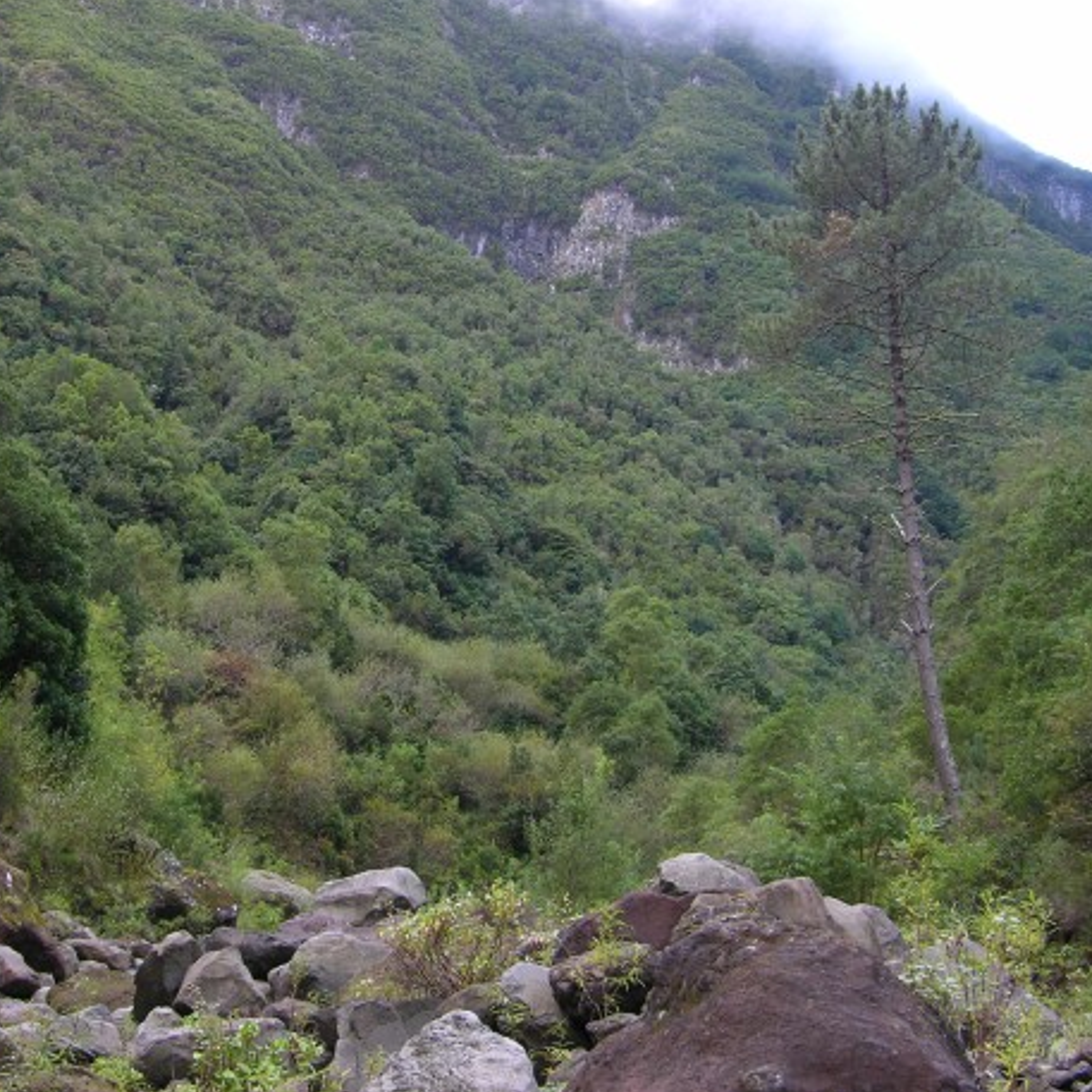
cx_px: 461
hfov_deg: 32.7
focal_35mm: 52
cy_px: 516
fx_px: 1856
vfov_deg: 32.8
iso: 50
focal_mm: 8.9
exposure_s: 1/21.2
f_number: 2.8
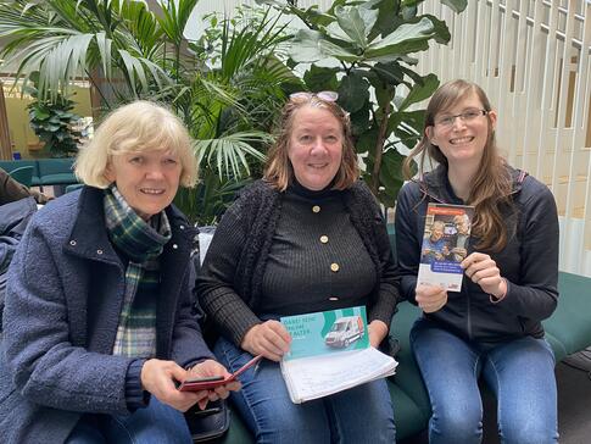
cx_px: 296
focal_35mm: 26
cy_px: 222
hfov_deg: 67.3
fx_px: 444
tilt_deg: -10.7
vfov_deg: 53.1
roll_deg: +0.6
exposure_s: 1/60
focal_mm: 4.25
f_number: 1.8
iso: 160
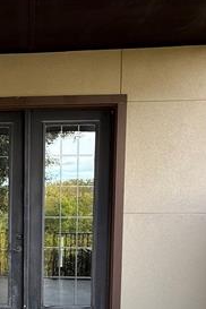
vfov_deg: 45.3
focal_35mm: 41
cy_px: 241
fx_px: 352
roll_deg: -0.5
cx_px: 0
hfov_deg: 30.3
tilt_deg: -5.1
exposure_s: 1/107
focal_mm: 2.22
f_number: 2.2
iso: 64
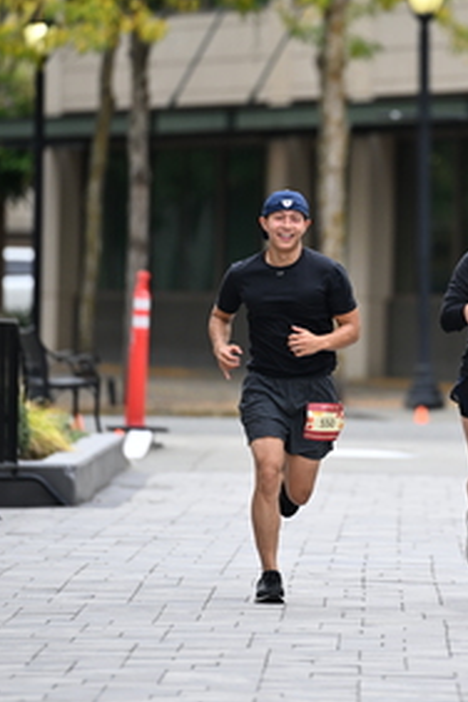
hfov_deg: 3.5
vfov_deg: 5.3
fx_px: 7604
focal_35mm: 390
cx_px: 437
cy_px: 241
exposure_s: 1/2500
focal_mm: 200
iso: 640
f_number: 2.8
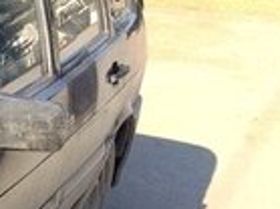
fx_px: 1115
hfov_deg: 12.0
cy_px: 329
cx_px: -351
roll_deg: -1.6
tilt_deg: -22.7
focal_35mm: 138
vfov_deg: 10.3
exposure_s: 1/570
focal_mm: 4.15
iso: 32
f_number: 2.2
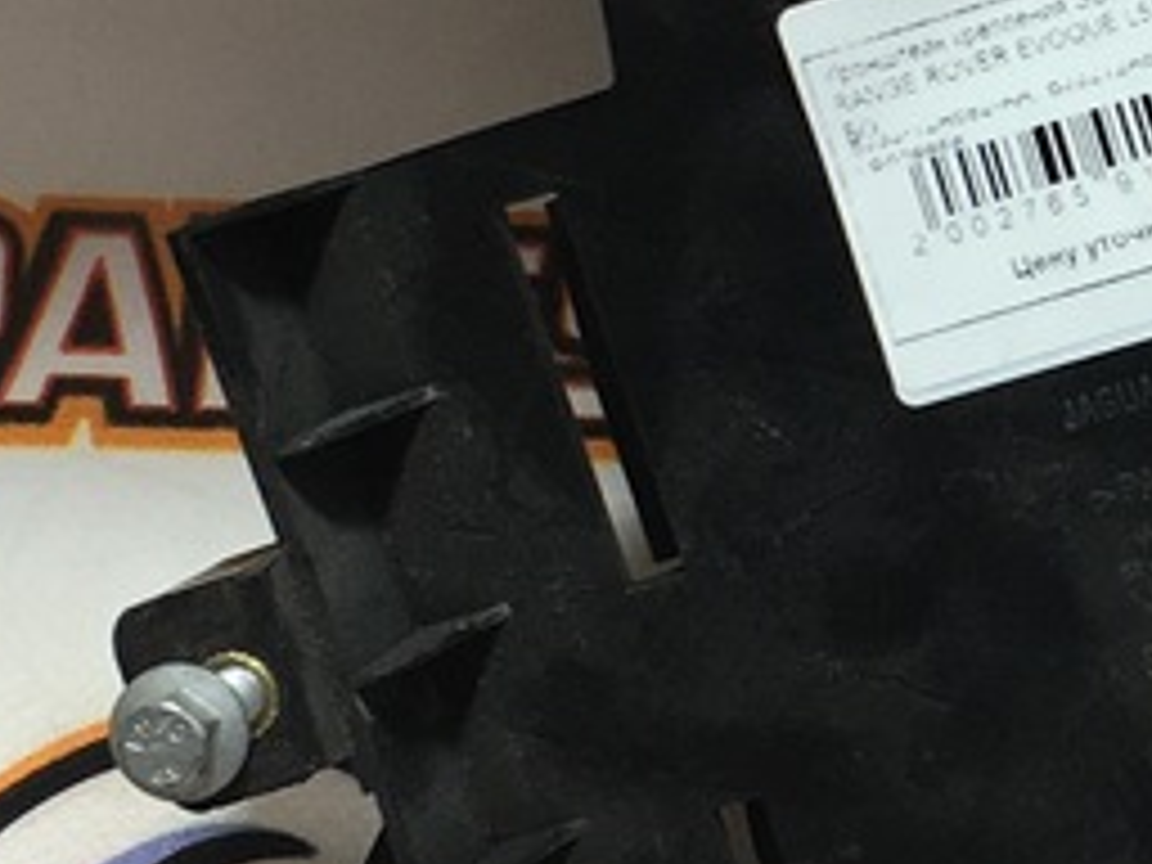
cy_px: 220
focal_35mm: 136
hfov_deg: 14.1
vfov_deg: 10.9
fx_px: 4526
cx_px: 1336
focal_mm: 4.15
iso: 25
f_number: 2.2
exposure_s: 1/50
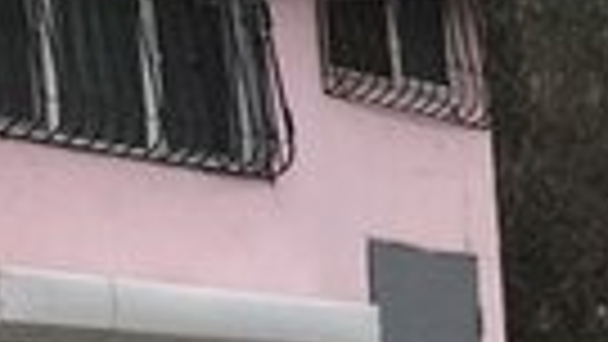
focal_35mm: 155
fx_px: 2499
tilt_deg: -9.6
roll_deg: -0.6
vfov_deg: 7.1
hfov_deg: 11.5
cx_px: 1446
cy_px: 970
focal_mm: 4.15
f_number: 2.2
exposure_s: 1/212
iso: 25
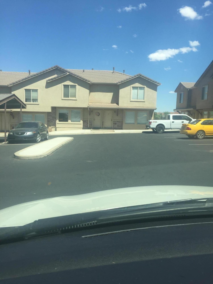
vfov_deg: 61.7
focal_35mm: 29
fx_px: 238
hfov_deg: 48.2
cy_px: 142
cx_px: 106
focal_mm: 4.15
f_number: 2.2
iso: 32
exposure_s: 1/1464
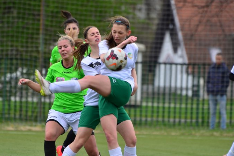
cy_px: 91
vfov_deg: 2.6
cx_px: 110
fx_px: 3490
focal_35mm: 537
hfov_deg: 3.8
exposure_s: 1/500
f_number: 5.6
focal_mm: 300
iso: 250
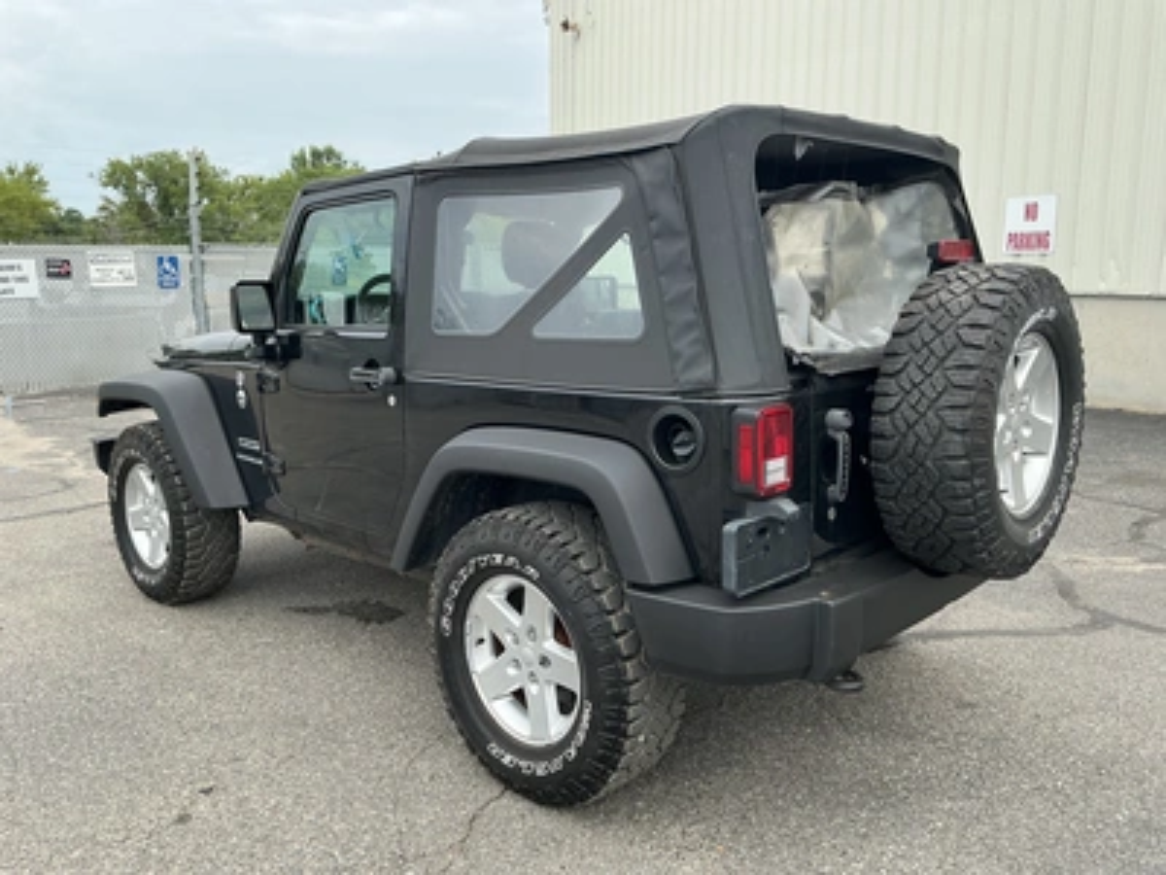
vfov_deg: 49.7
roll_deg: -0.3
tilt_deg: -7.6
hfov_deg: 63.4
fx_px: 943
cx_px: 583
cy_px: 438
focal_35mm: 28
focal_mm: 3
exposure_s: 1/519
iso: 25
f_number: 1.8
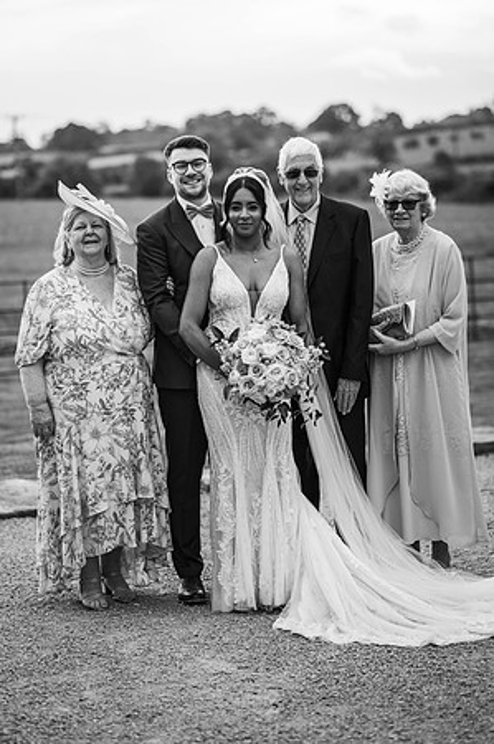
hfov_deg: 16.0
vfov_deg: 23.9
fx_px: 1753
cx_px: 247
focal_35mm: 85
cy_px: 372
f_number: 2.2
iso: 100
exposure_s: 1/2000
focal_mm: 85
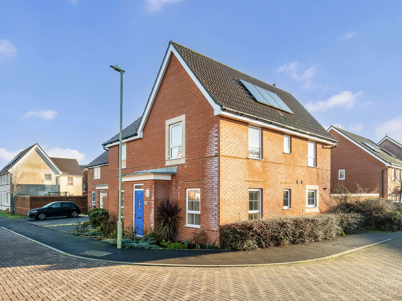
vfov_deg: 58.9
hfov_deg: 73.9
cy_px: 152
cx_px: 200
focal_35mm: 23
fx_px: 267
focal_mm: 21
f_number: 8
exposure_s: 1/125
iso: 250
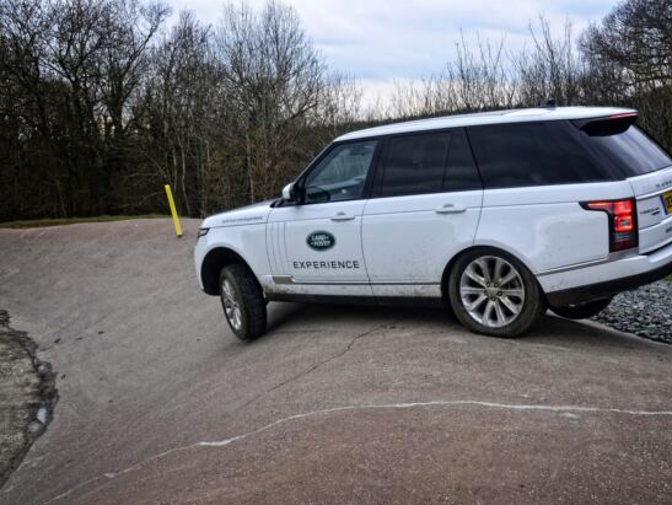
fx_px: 719
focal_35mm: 37
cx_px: 373
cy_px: 259
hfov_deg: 50.0
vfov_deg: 38.7
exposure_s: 1/40
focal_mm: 22
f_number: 13
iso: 200
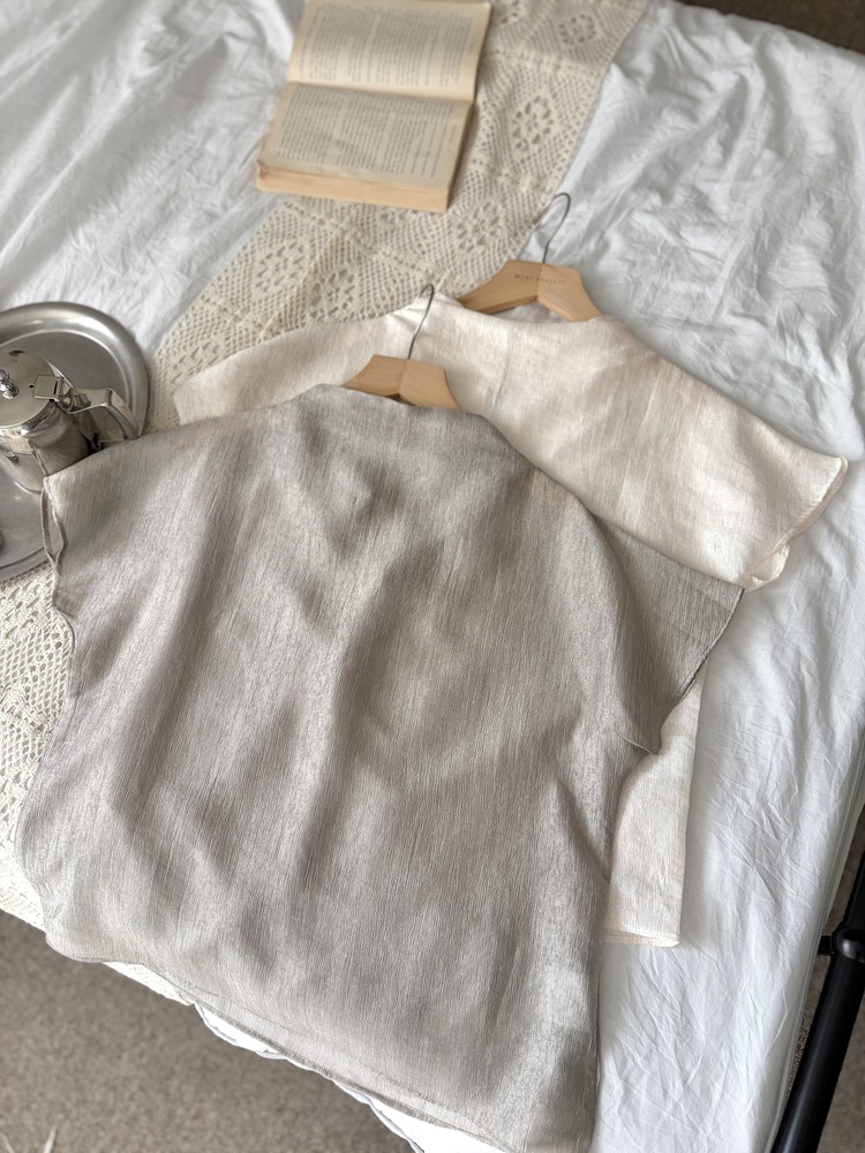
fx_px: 866
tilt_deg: -68.7
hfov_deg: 53.1
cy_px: 576
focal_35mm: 26
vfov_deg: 67.3
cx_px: 432
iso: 50
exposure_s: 1/121
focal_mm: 5.96
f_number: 1.6
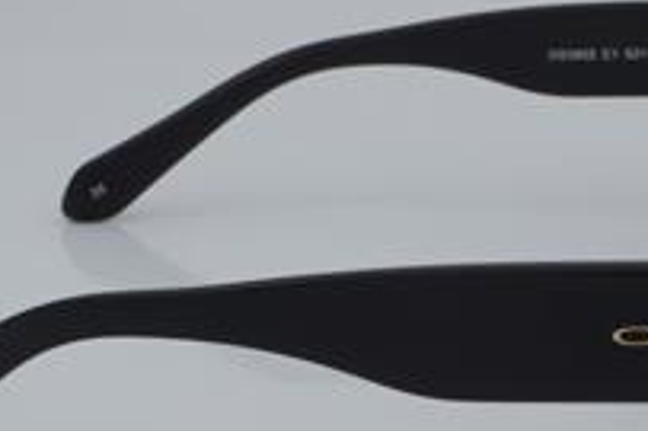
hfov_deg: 13.8
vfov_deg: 9.3
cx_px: 460
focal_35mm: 148
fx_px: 2662
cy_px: 259
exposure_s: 1/4
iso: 100
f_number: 32
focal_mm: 50
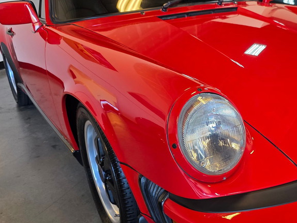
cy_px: 115
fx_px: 352
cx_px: 231
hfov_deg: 43.9
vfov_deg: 35.2
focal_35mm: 41
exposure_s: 1/120
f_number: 1.7
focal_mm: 6.3
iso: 200
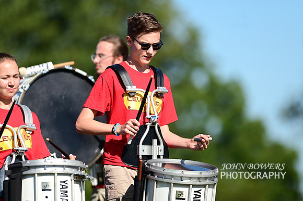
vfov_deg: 4.6
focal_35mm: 300
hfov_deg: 6.9
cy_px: 100
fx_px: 2523
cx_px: 152
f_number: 2.8
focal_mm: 300
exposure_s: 1/1600
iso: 100
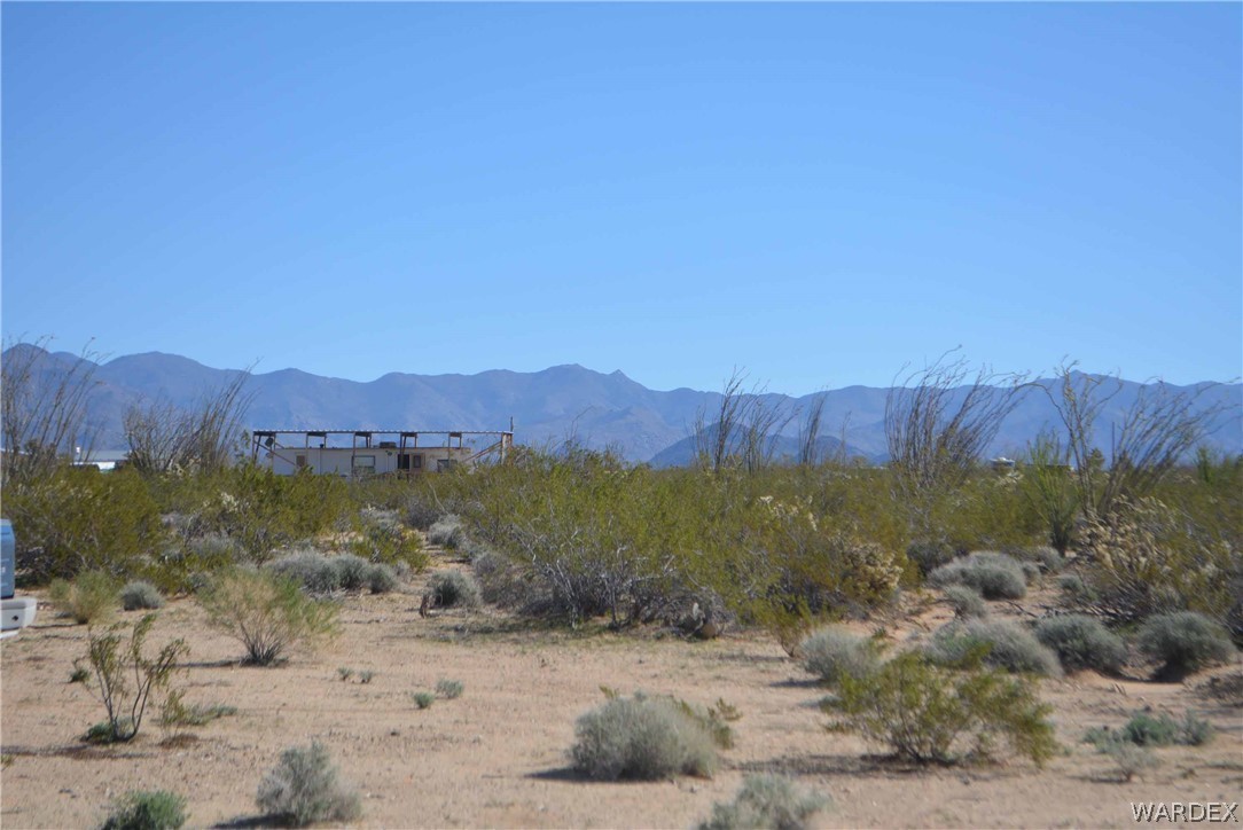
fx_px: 2850
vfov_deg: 16.6
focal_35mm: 82
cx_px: 622
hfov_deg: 24.6
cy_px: 415
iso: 400
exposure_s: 1/1600
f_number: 7.1
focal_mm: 55
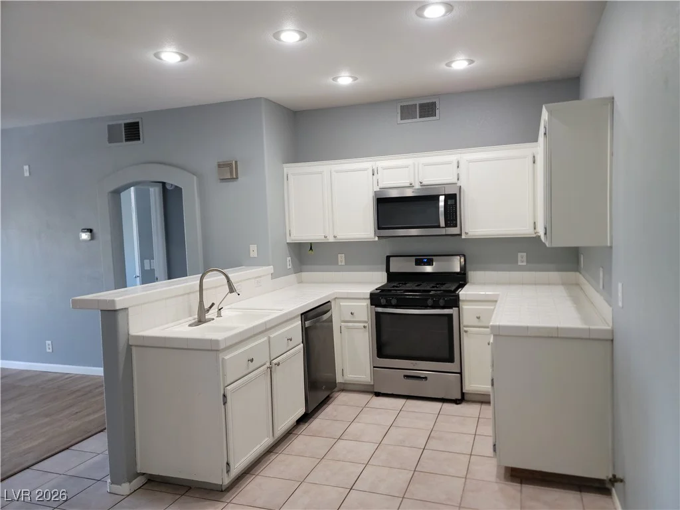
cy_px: 255
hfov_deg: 69.4
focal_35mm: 25
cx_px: 340
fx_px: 491
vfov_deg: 54.9
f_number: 1.8
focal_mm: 7
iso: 125
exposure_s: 1/60
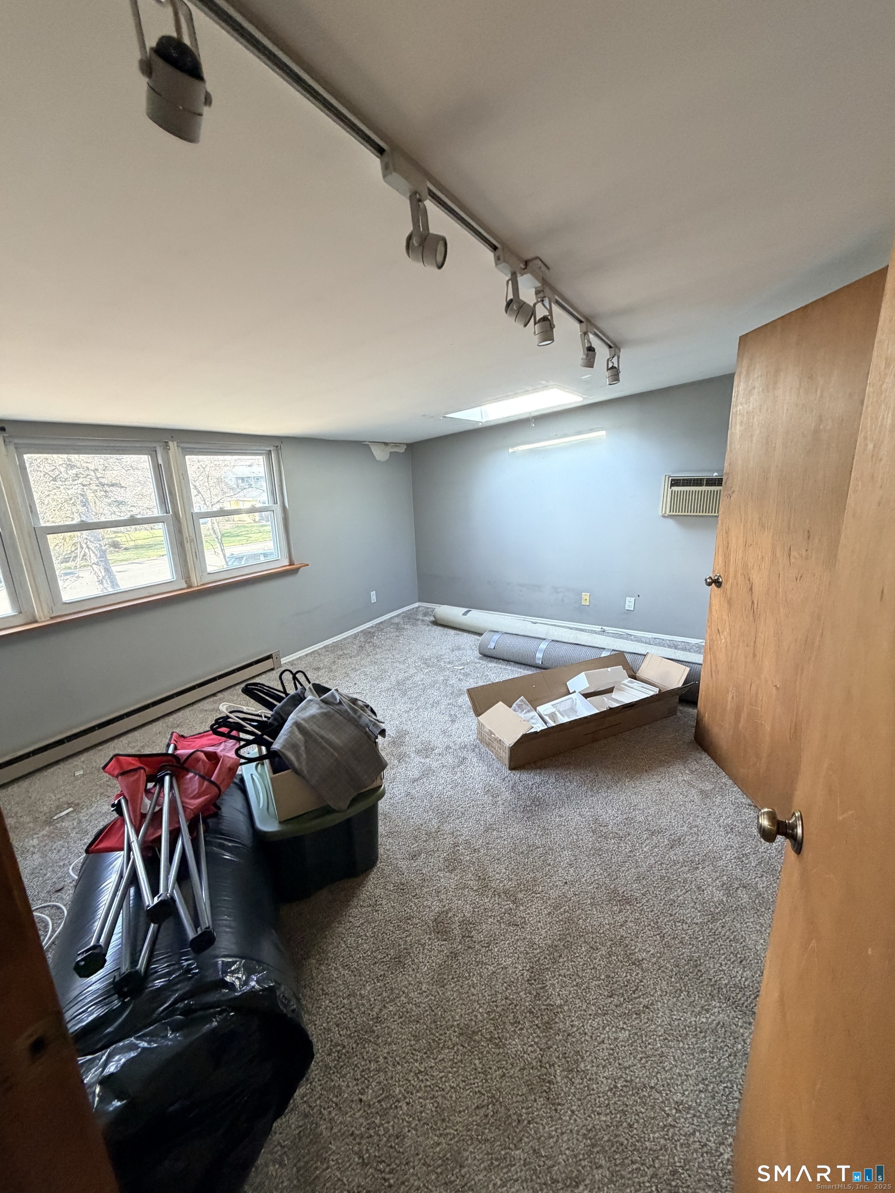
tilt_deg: -12.6
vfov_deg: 102.1
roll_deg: +2.7
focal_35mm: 14
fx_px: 483
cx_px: 448
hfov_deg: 85.7
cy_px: 596
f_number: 2.2
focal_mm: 2.22
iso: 320
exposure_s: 1/92
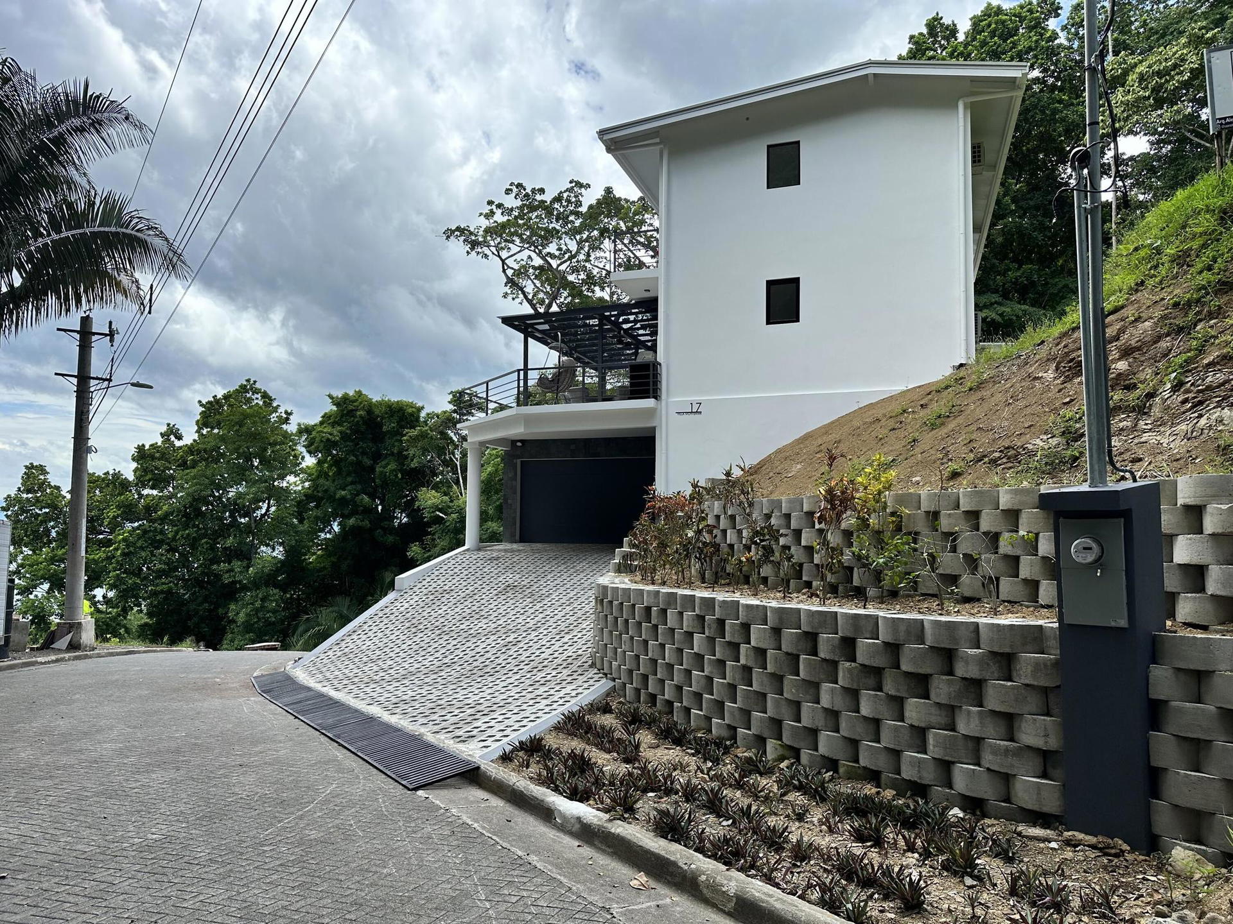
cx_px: 616
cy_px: 462
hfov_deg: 71.6
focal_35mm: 24
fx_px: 855
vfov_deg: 56.8
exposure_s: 1/2809
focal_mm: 6.86
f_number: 1.78
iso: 80
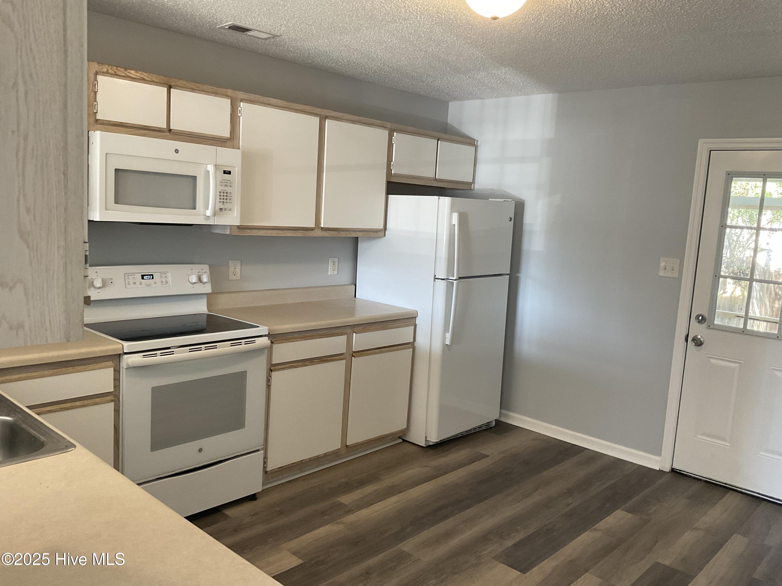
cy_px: 293
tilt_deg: -9.1
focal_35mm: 29
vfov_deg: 48.2
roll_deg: -3.0
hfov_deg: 61.7
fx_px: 655
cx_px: 391
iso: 100
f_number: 1.8
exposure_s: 1/60
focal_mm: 3
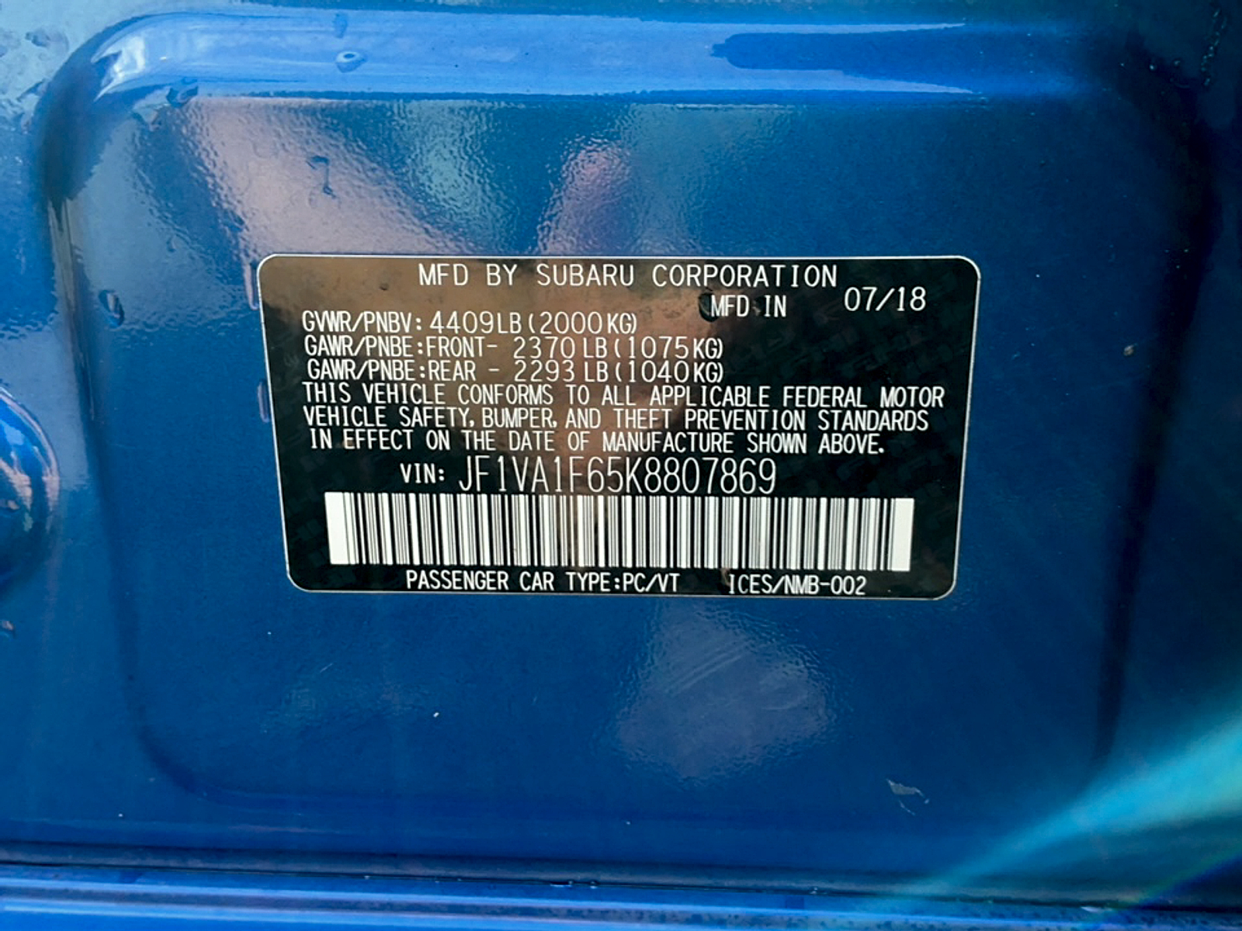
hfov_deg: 58.4
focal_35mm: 31
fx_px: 1112
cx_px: 621
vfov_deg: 45.4
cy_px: 466
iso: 25
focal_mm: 3
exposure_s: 1/120
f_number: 1.8
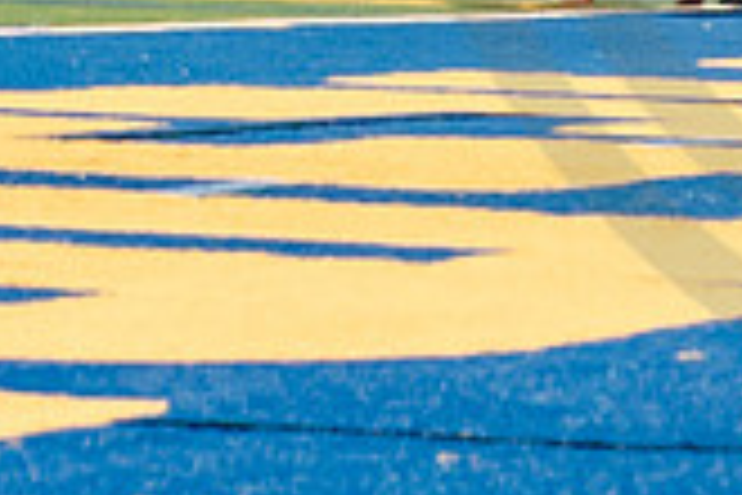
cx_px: 893
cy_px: -534
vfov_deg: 1.9
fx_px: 15066
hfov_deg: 2.8
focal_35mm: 731
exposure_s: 1/160
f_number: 4
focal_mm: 70
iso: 2500
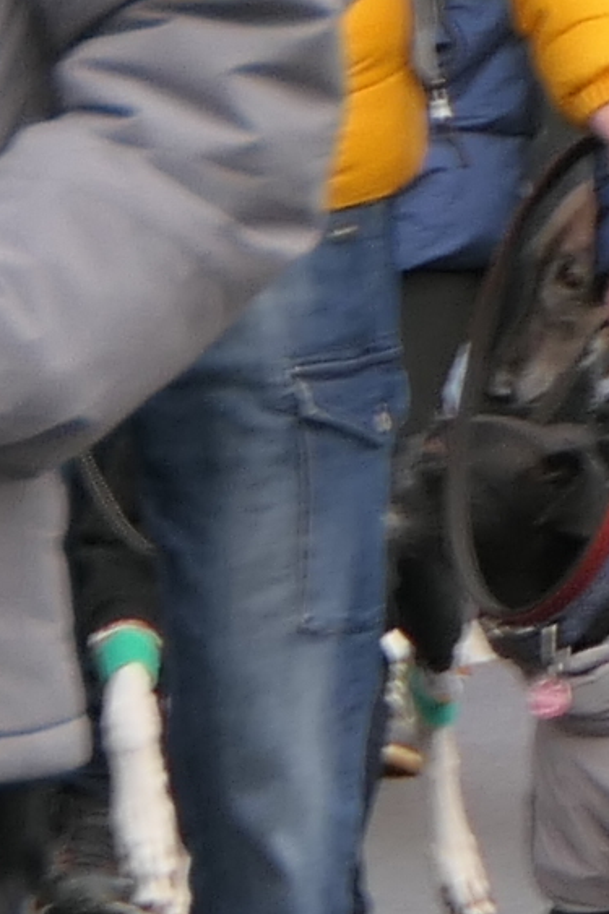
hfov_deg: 0.7
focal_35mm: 1858
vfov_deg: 1.1
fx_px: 47172
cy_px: -60
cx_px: 1859
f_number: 4.3
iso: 125
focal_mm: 69.9
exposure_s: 1/250
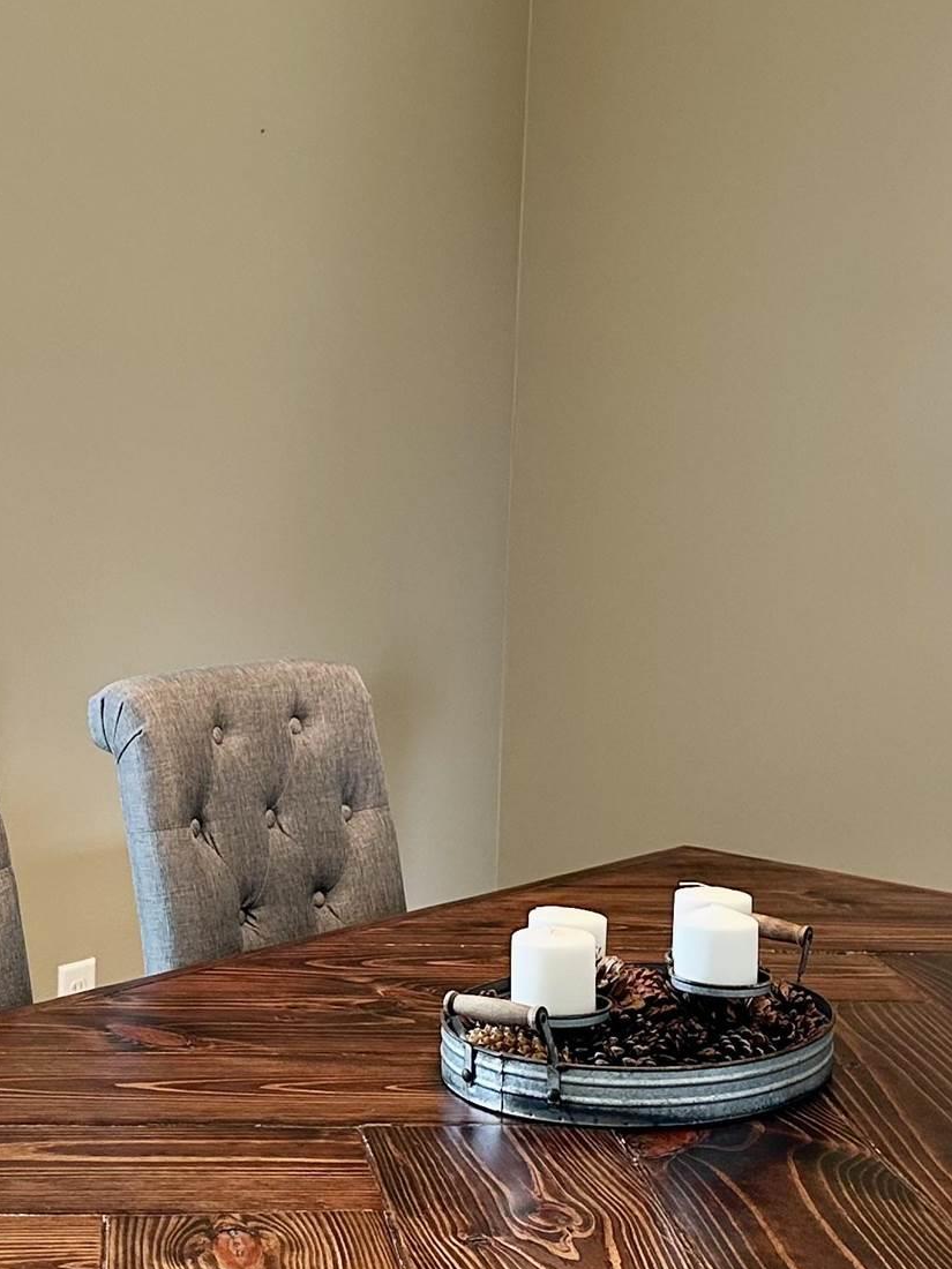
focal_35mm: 67
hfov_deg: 21.9
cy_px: 516
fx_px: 2457
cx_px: 362
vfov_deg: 28.9
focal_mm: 6.86
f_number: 1.78
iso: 125
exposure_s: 1/60
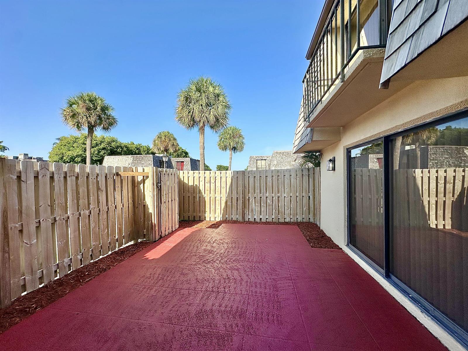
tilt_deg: +0.3
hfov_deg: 102.1
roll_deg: +0.0
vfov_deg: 85.7
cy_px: 176
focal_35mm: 14
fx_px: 189
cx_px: 234
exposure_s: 1/1511
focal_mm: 2.22
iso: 40
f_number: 2.2
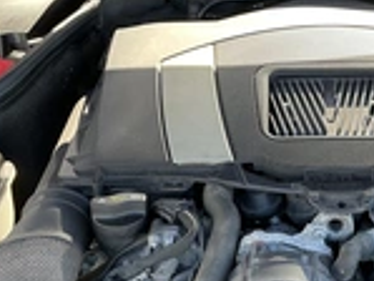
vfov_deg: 19.6
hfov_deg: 25.5
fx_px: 811
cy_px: 171
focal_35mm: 75
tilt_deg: -28.4
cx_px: 304
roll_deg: +2.2
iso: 25
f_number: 1.8
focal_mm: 3
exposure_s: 1/122
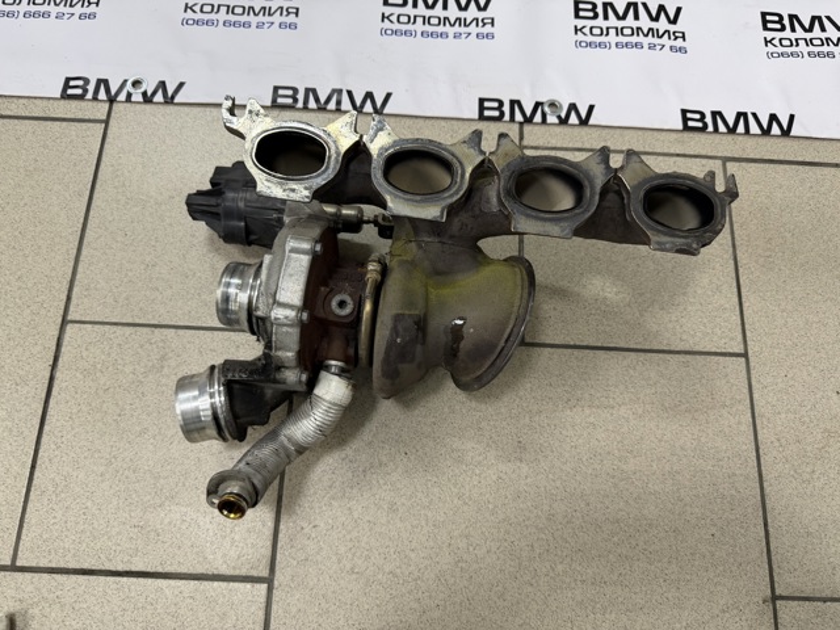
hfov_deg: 71.6
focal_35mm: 24
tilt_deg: -71.8
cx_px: 420
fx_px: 582
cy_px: 315
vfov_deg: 56.8
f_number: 1.78
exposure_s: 1/50
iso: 160
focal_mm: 6.76
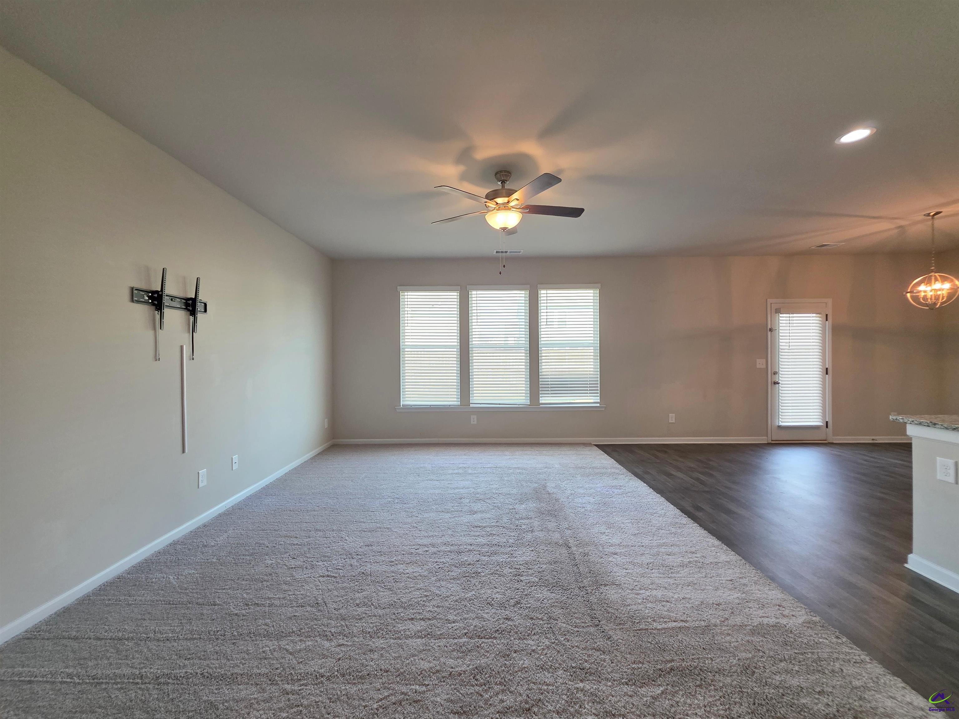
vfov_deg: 89.9
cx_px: 480
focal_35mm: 13
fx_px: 360
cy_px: 360
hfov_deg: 106.2
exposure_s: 1/120
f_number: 1.9
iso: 125
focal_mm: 2.2
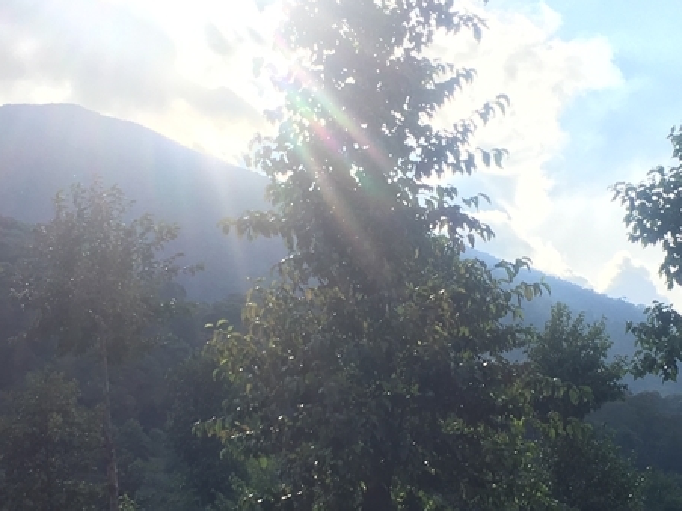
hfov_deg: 25.3
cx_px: 385
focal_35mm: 77
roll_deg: +4.6
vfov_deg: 19.1
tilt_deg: +13.4
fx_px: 1517
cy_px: 354
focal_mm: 4.15
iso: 25
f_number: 2.2
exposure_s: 1/1166
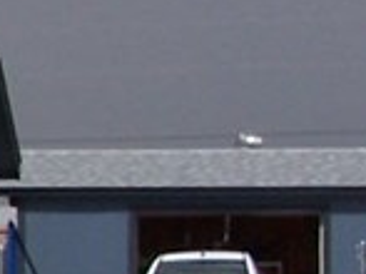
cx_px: -555
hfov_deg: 7.0
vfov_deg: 5.6
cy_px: 184
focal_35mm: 265
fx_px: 2800
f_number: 5.6
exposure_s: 1/750
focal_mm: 6.3
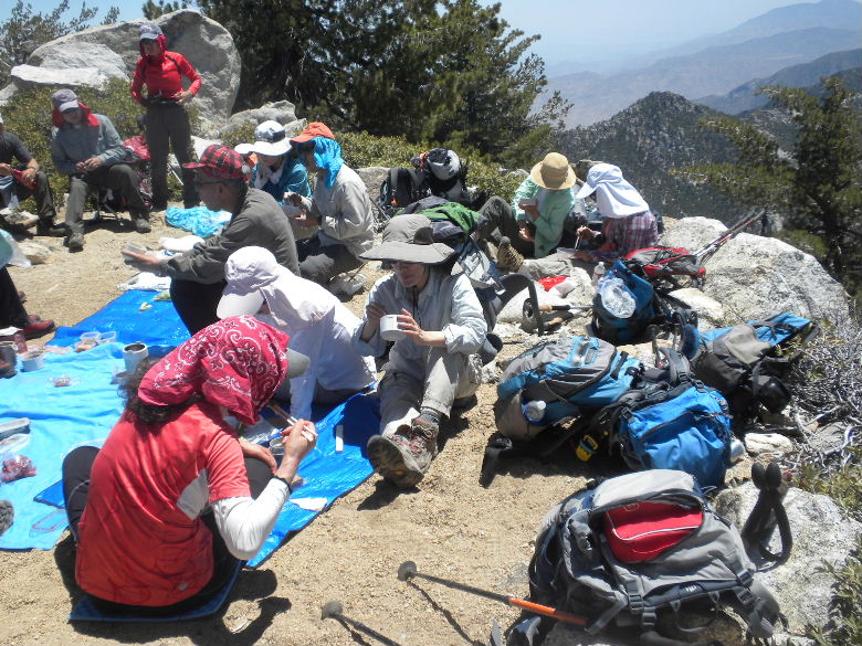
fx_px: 921
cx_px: 431
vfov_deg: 38.7
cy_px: 323
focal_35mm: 37
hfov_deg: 50.1
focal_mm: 6.6
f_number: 10
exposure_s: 1/103
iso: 64
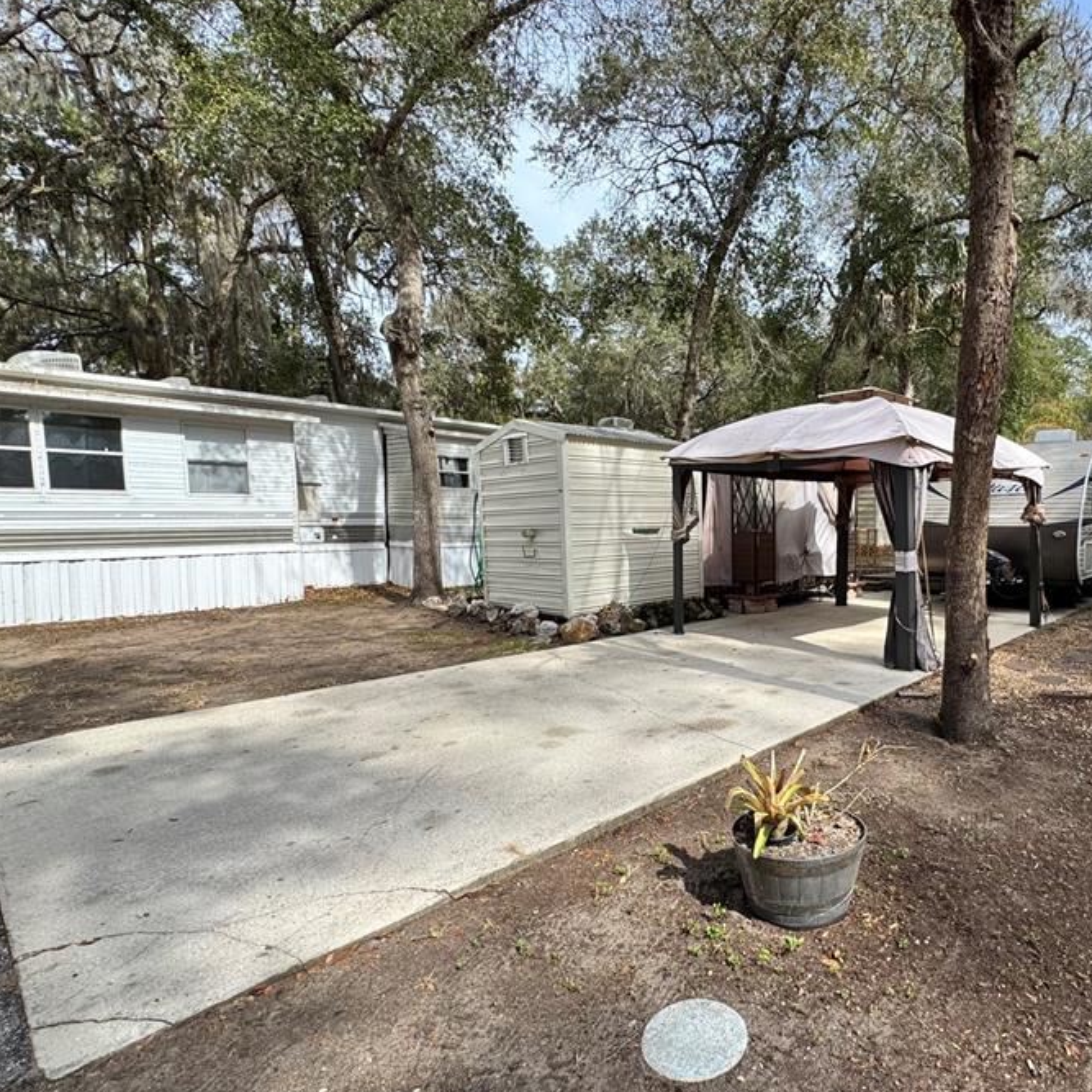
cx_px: 751
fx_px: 678
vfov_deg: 77.6
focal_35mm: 19
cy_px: 580
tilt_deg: -6.5
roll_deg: -0.6
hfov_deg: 74.6
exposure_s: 1/980
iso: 50
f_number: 2.2
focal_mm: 2.22
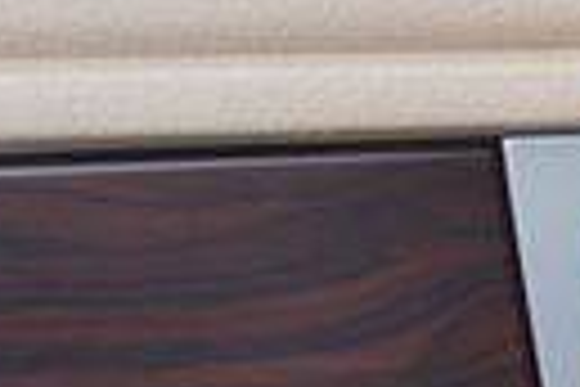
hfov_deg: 14.0
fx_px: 1917
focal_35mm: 119
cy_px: 450
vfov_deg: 11.3
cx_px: 1223
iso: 500
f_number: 4
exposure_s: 1/160
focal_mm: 16
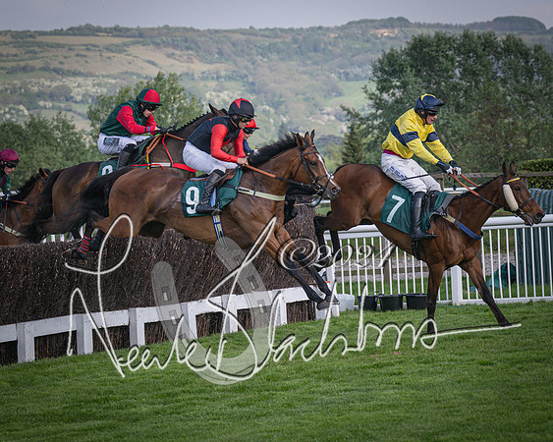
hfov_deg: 11.6
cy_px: 221
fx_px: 2710
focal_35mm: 166
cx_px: 316
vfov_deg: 9.3
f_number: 4
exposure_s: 1/2500
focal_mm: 98
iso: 400
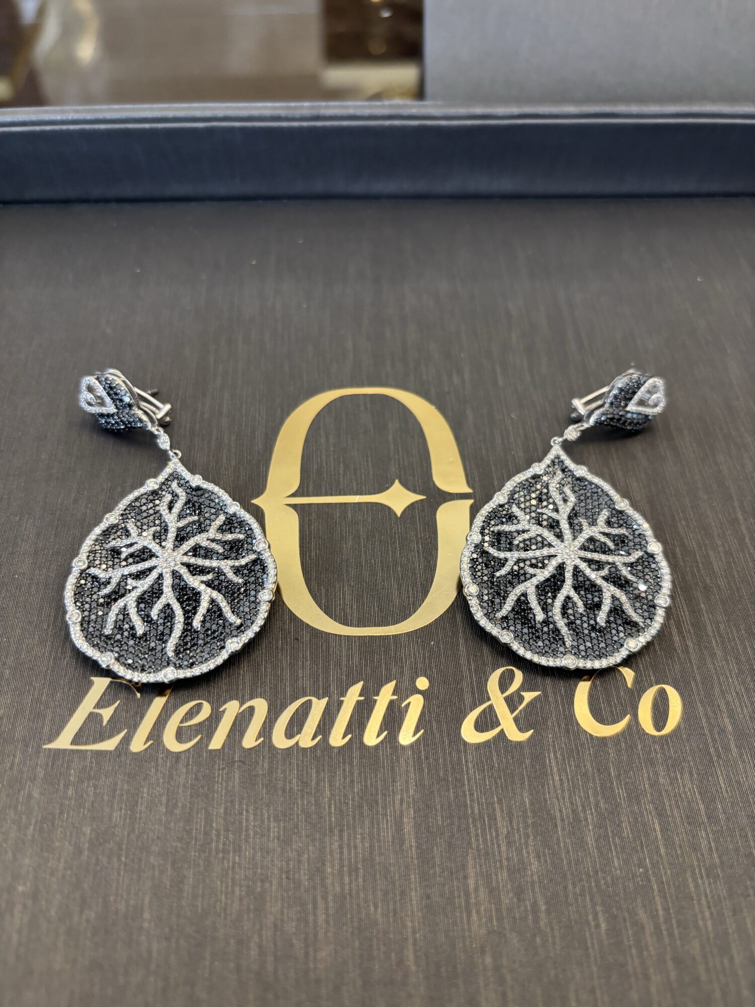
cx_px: 378
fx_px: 756
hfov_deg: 53.1
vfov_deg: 67.3
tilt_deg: -55.5
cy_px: 504
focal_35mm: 26
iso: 160
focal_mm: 5.96
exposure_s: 1/60
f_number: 1.6
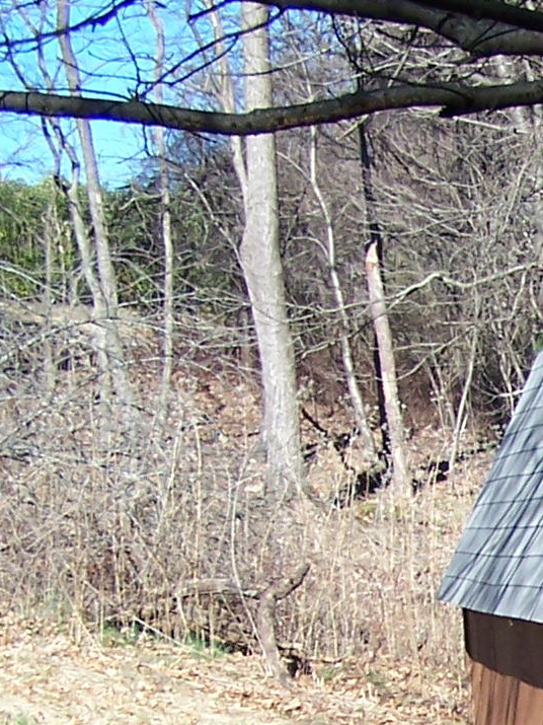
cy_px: 859
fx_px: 2866
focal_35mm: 137
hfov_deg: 10.1
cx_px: 1041
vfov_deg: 14.0
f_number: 2.8
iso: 80
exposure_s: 1/500
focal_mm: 6.3
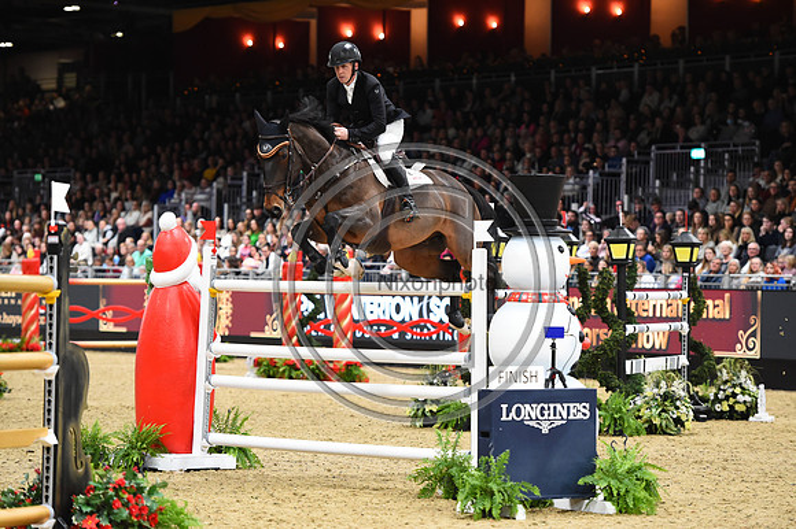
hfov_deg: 14.2
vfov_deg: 9.5
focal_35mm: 145
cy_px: 264
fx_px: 3204
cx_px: 398
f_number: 3.5
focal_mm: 145
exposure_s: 1/800
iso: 5000
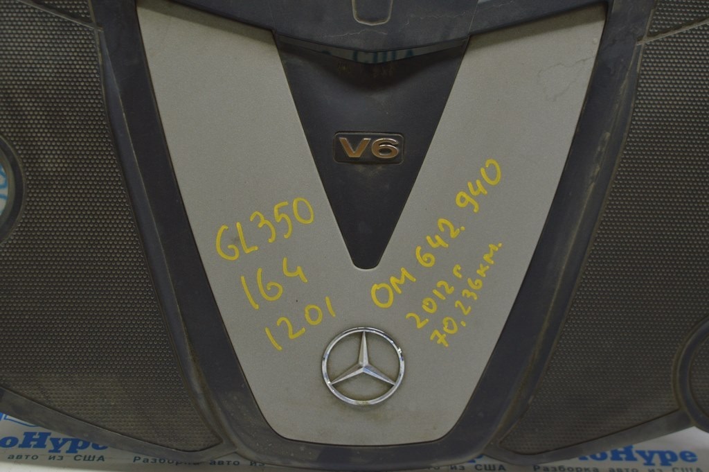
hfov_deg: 33.4
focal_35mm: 60
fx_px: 1181
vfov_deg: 22.6
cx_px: 354
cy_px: 236
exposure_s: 1/25
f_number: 5.6
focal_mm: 40
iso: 400
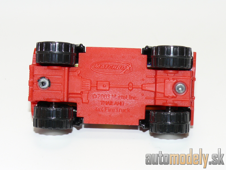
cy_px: 85
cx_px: 113
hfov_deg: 20.7
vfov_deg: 15.6
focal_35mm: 95
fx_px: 620
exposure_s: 1/30
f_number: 4
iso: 100
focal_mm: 12.9
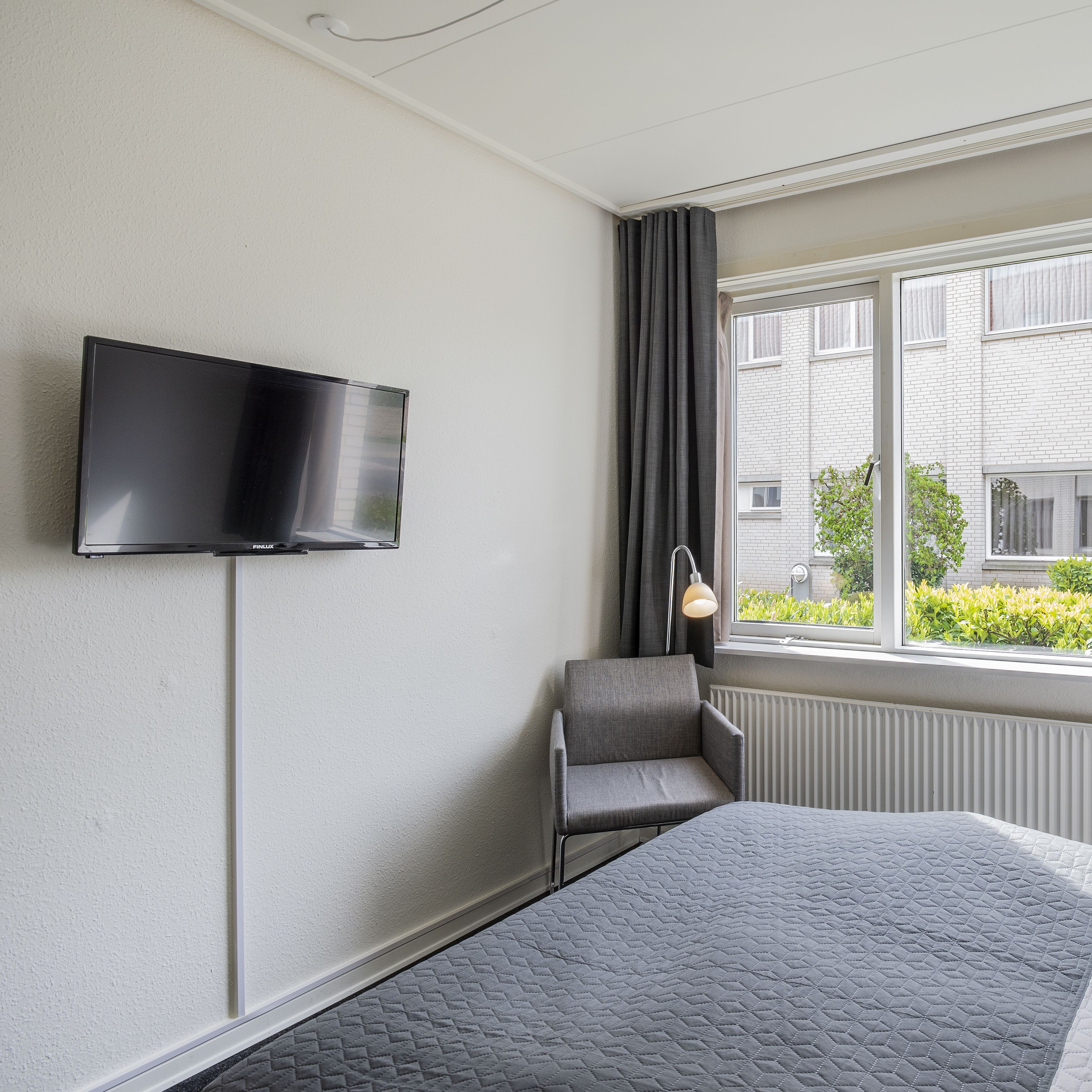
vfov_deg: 69.6
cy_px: 542
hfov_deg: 66.1
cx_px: 793
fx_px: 785
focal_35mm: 22
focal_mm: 17
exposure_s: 1/25
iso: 200
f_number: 9
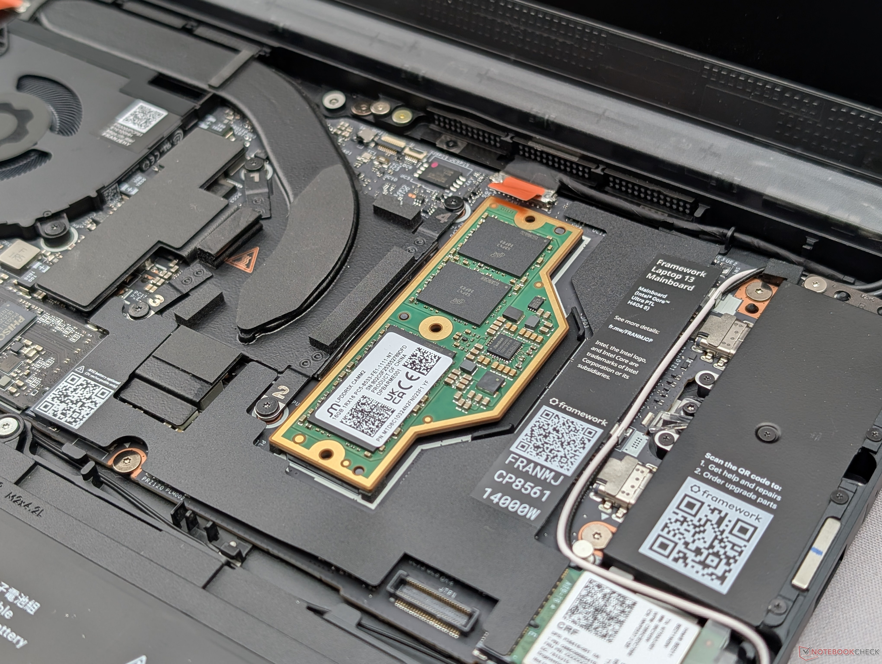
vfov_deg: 29.7
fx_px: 1250
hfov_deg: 38.9
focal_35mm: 49
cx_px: 441
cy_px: 332
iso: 20
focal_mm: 6.9
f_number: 1.68
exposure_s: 1/346
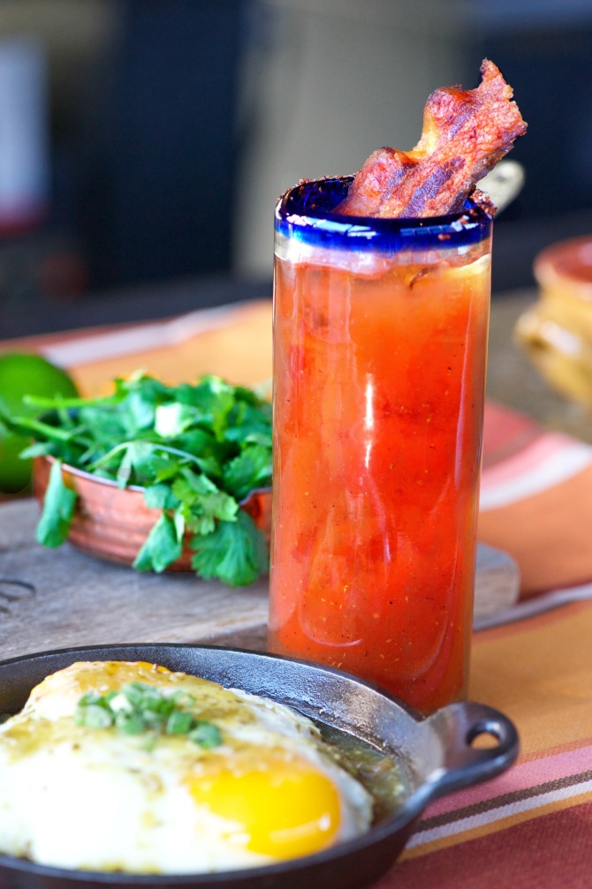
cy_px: 444
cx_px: 296
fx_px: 2593
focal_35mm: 105
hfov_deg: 13.0
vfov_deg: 19.5
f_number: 5.6
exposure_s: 1/180
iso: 3200
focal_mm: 105
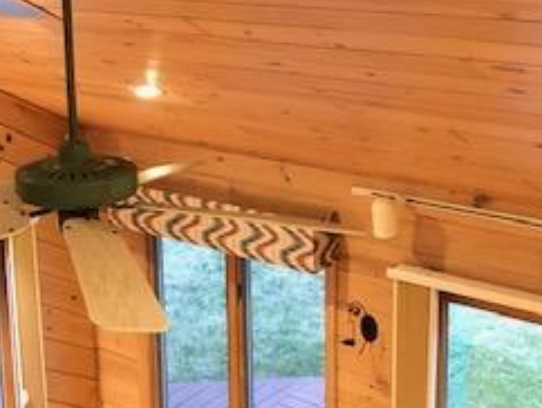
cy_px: 132
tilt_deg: -13.1
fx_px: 1160
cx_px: 29
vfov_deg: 19.9
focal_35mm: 74
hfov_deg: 25.3
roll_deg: +3.7
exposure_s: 1/12
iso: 100
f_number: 1.8
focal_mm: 3.99
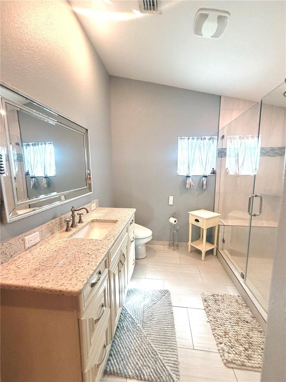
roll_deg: -2.6
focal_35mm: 14
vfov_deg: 102.1
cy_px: 191
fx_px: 154
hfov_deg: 85.7
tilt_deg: -8.0
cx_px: 143
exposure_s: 1/60
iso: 200
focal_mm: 2.22
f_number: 2.2
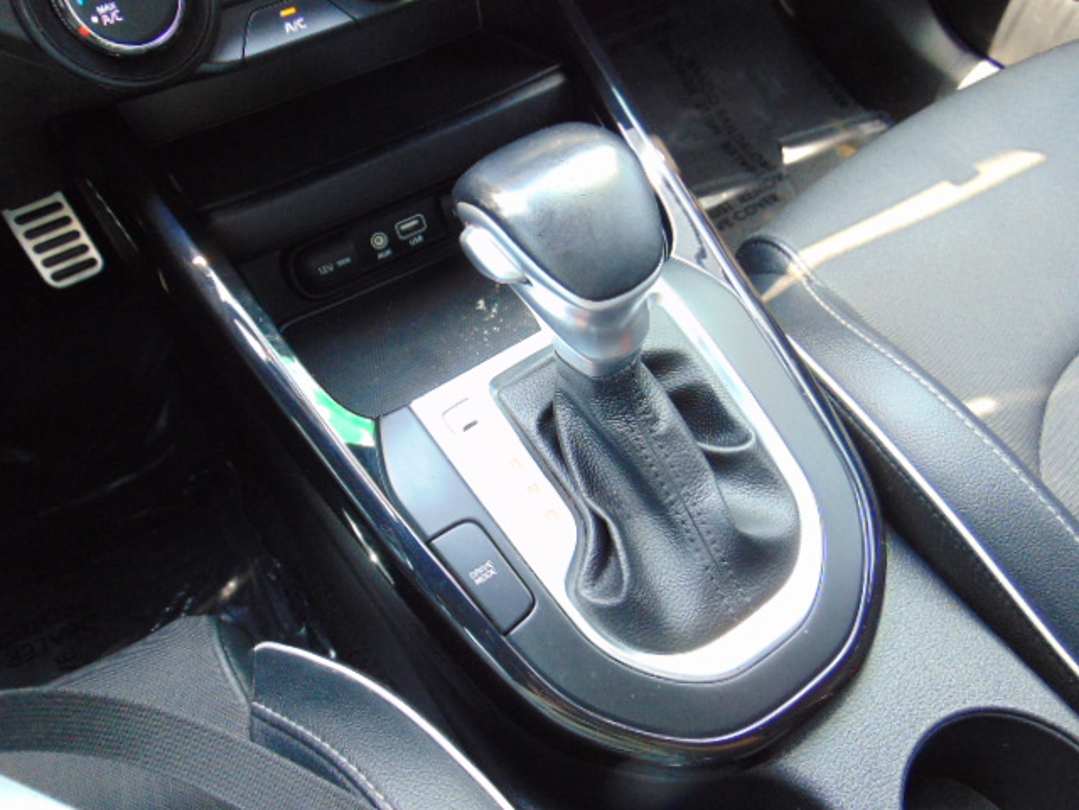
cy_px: 405
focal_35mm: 25
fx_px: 779
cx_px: 540
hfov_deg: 69.4
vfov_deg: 54.9
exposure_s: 1/30
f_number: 3
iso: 200
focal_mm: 4.5
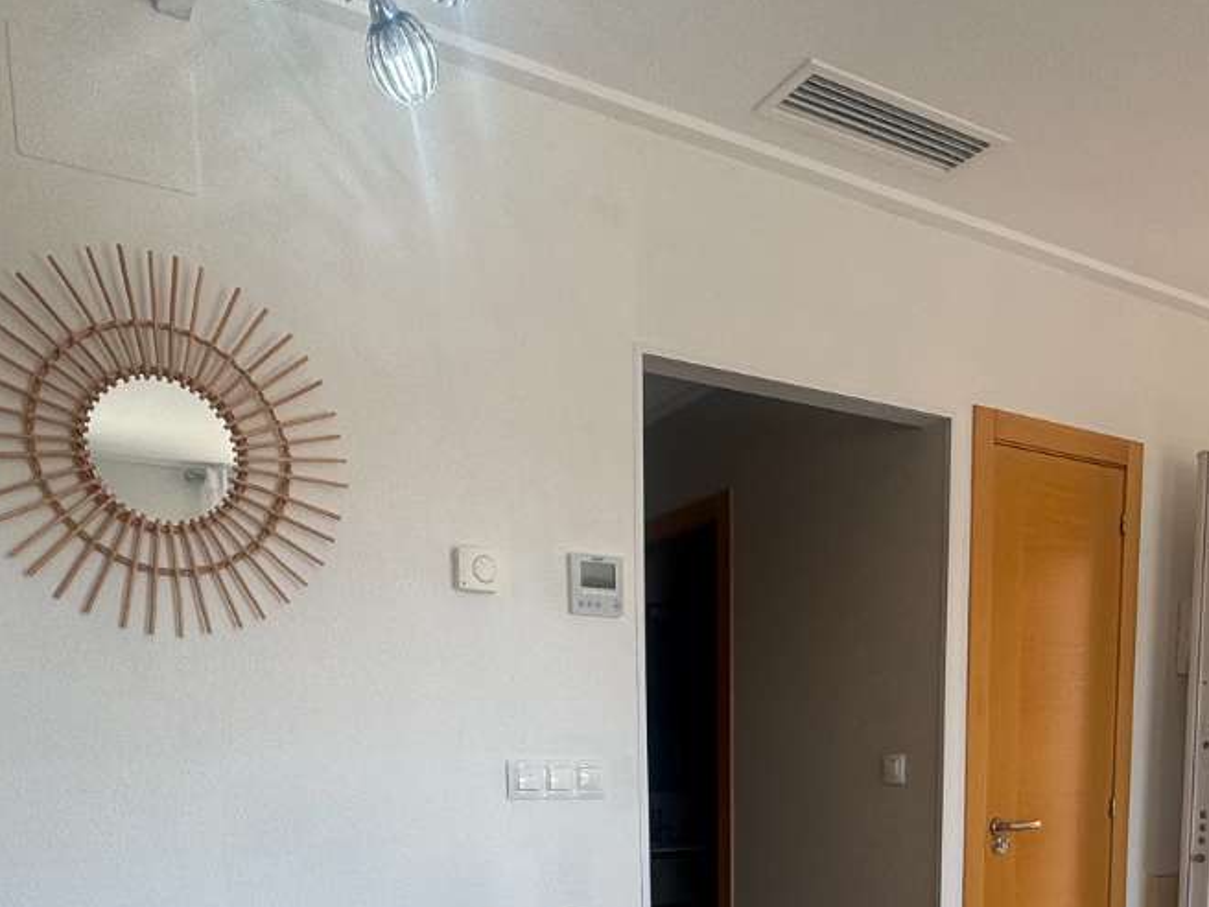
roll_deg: +0.0
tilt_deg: -6.8
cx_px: 658
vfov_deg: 39.0
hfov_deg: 56.7
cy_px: 912
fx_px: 1118
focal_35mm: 32
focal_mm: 2.22
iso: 50
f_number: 2.2
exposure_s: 1/171
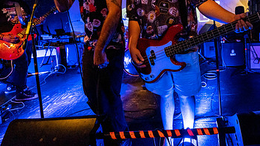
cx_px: 191
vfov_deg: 45.0
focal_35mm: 24
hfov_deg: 71.7
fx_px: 165
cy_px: 27
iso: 3200
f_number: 2.8
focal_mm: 14
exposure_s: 1/160
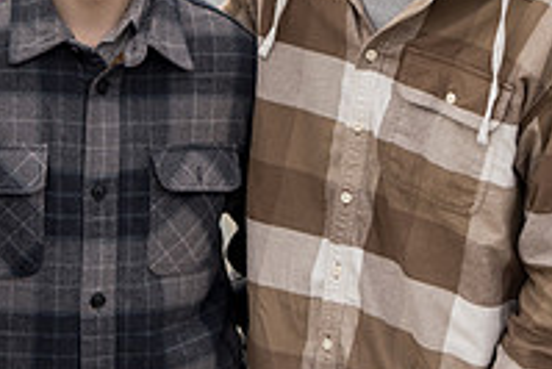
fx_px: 1565
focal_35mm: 102
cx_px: 258
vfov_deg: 13.2
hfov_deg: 20.0
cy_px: -12
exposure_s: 1/320
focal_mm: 35
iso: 200
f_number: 2.8
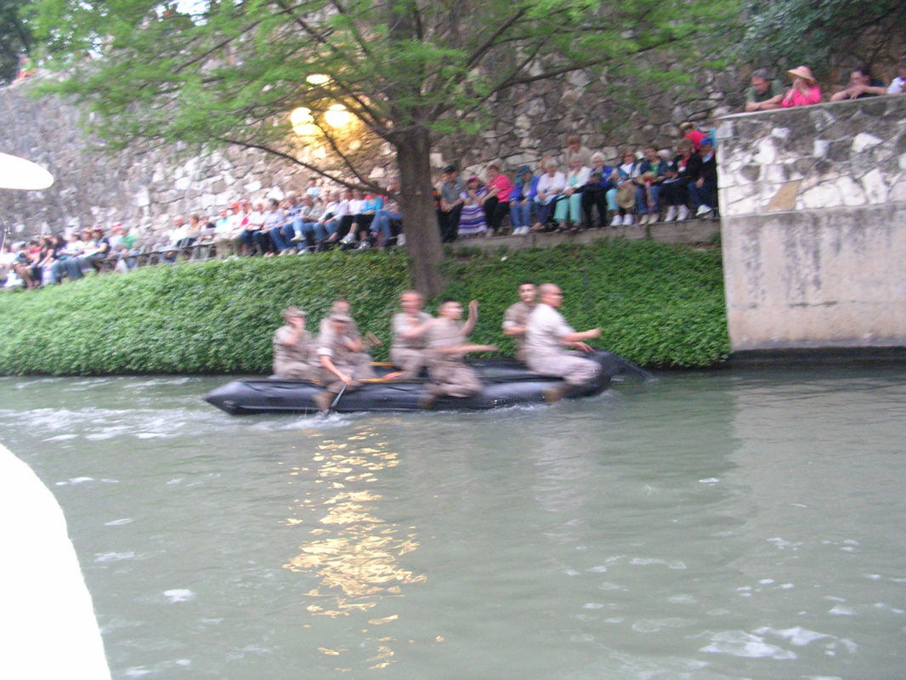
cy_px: 340
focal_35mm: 38
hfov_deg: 49.0
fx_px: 995
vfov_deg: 37.7
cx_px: 453
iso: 200
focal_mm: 5.8
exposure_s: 1/6.2
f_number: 2.8
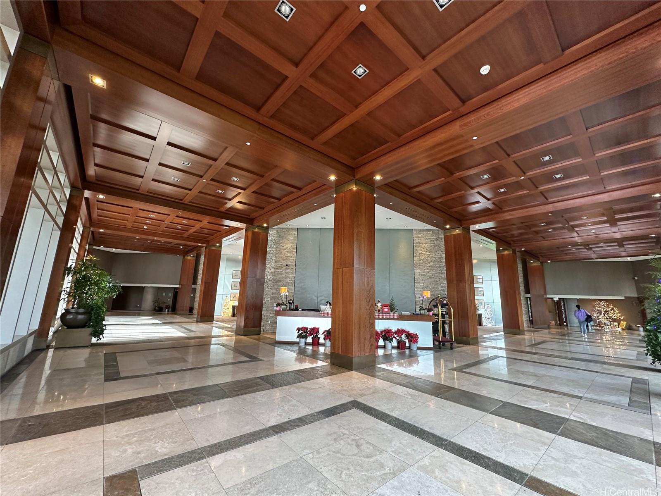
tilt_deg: +10.9
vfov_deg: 85.7
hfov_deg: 102.1
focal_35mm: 14
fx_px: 267
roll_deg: -1.8
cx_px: 330
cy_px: 248
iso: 200
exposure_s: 1/60
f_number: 2.2
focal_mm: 2.22
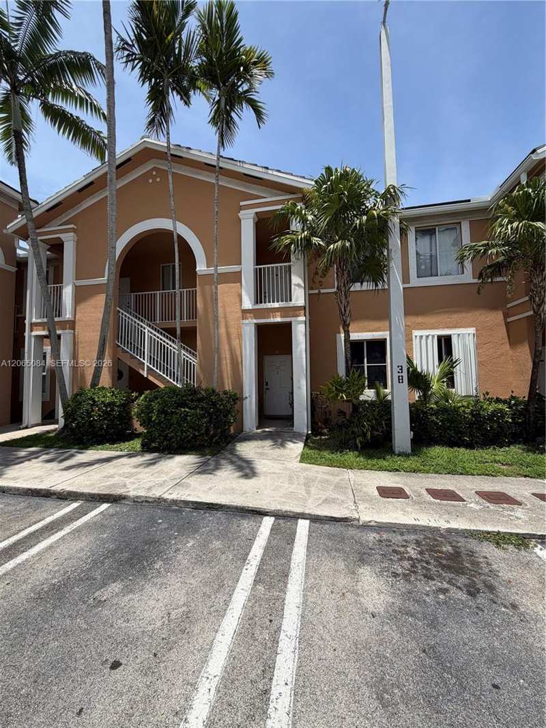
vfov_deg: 102.1
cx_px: 273
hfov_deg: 85.7
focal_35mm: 14
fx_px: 294
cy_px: 364
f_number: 2.2
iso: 20
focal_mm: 2.22
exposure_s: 1/779
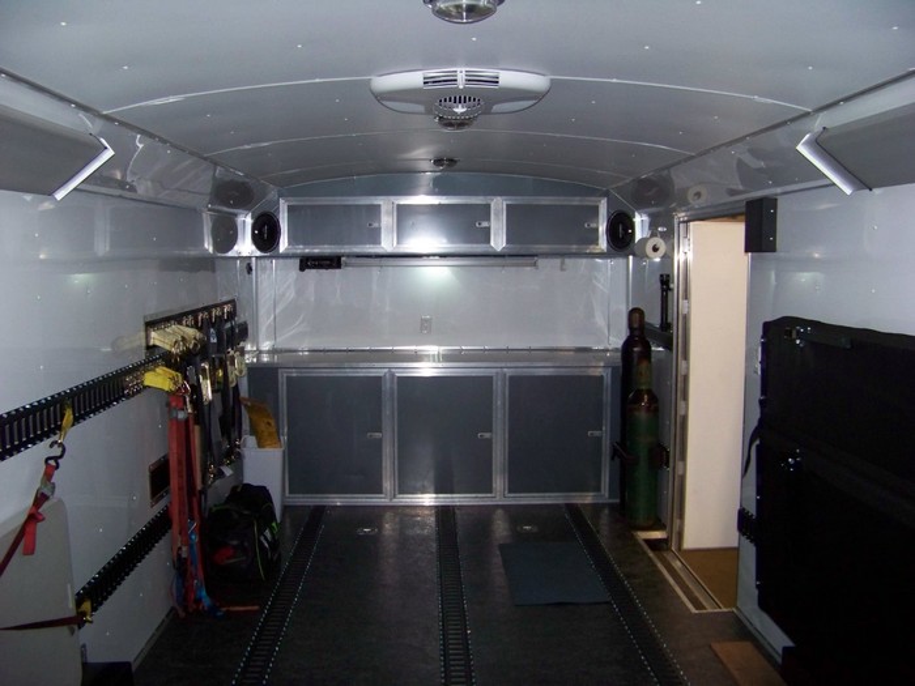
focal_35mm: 36
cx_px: 458
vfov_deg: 39.7
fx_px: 952
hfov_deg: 51.4
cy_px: 343
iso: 200
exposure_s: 1/30
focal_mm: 5.85
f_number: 2.8
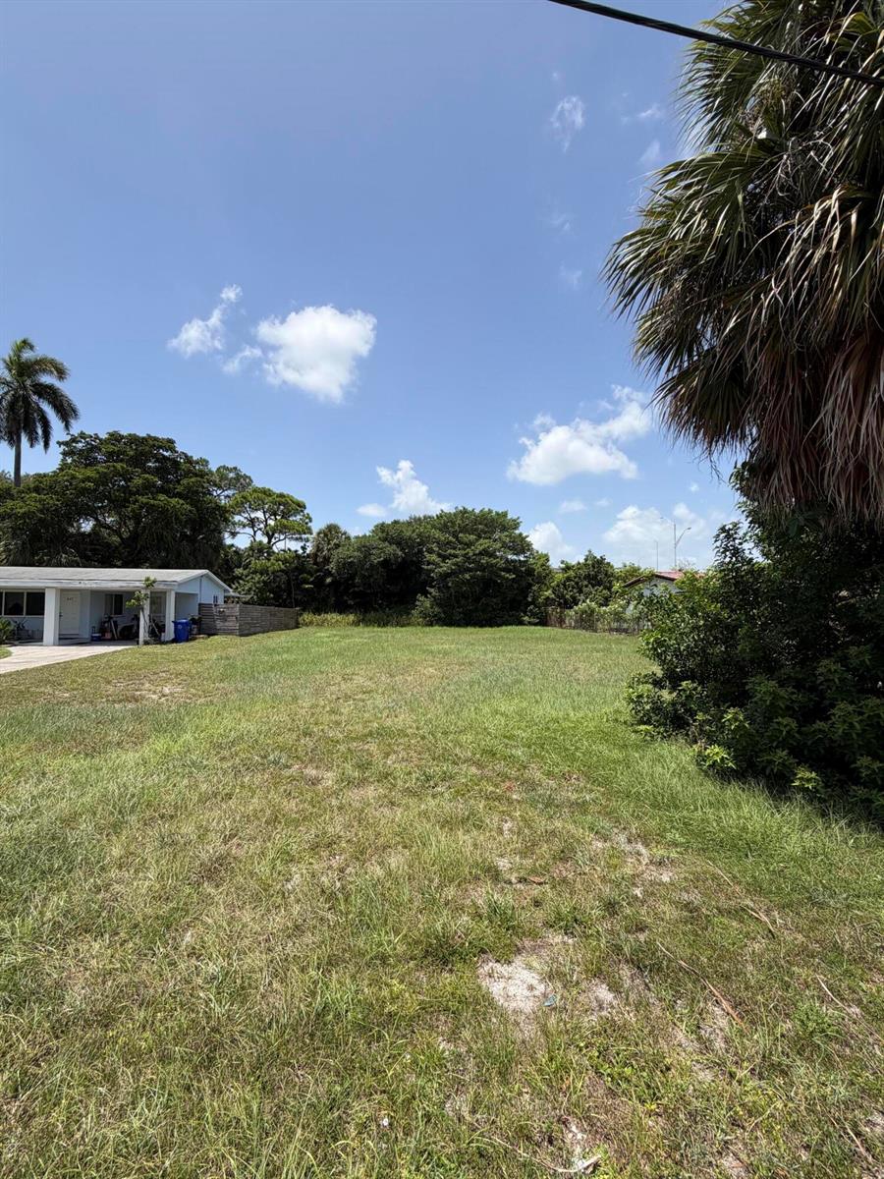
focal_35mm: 14
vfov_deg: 102.1
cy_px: 590
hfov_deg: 85.7
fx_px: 477
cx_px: 442
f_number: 2.2
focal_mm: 2.22
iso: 25
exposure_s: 1/770
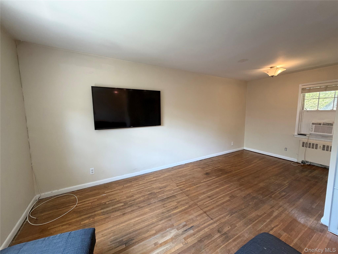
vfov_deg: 85.7
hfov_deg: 102.1
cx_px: 169
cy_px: 127
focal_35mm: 14
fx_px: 137
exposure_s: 1/60
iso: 200
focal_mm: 2.22
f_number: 2.2
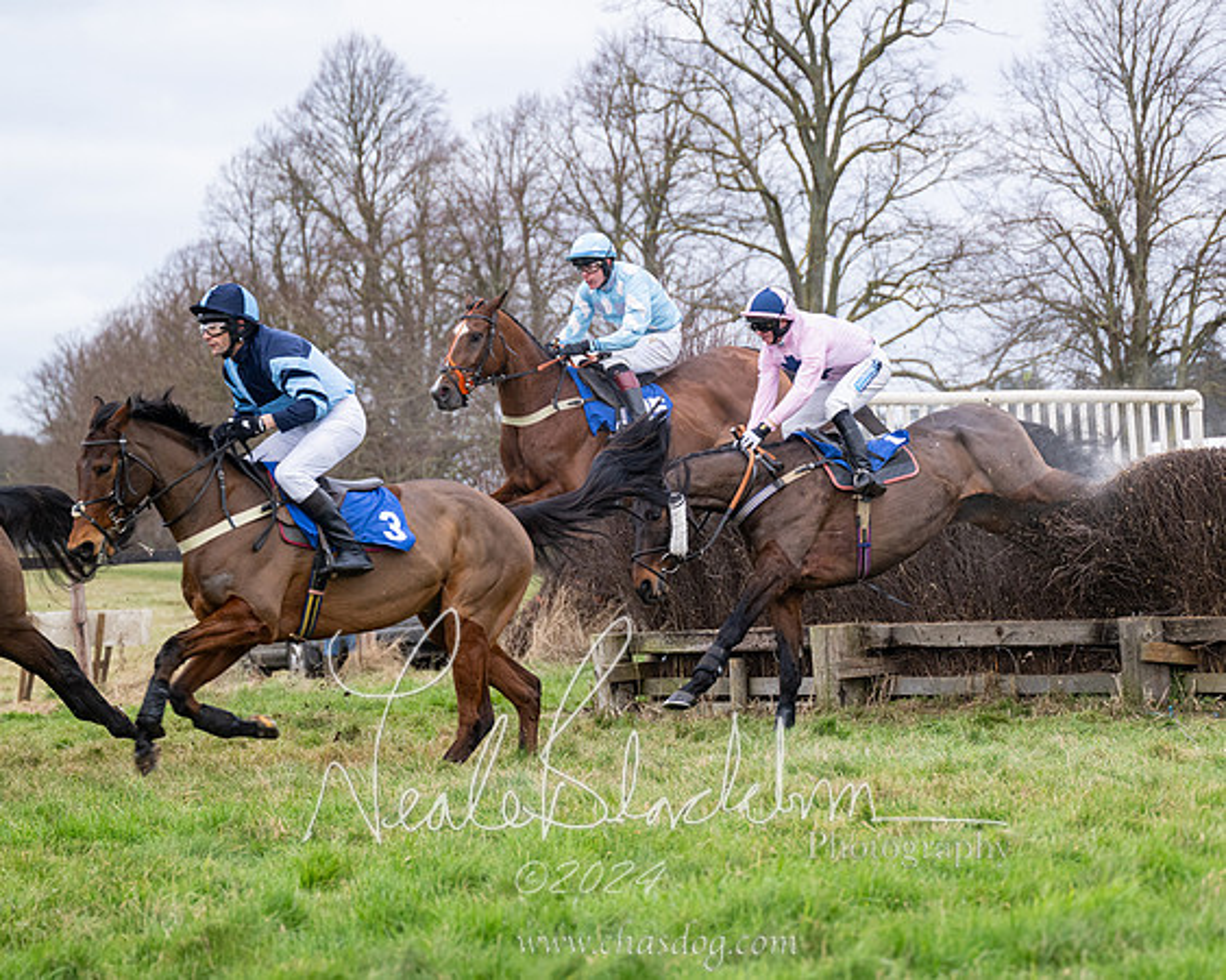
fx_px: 4569
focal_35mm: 126
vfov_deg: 12.2
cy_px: 466
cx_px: 780
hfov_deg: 15.3
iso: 800
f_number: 4
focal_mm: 98
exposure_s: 1/1000
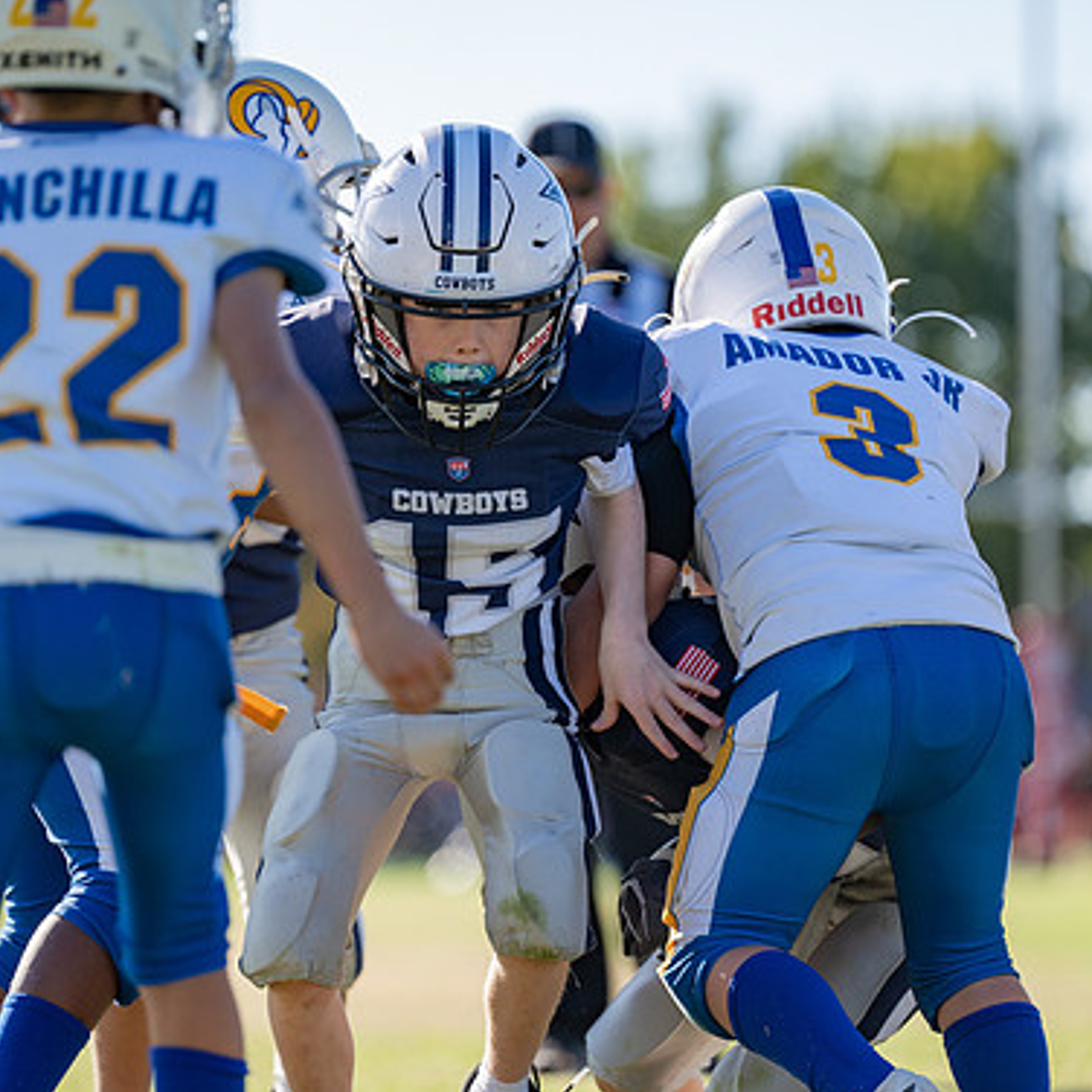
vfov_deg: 5.8
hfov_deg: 5.8
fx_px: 10707
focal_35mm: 300
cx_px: 472
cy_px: 489
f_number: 2.8
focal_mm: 200
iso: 125
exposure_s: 1/1250
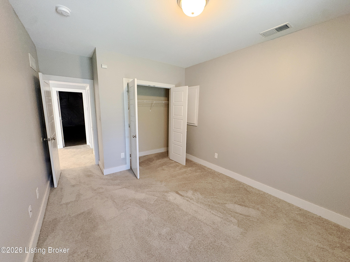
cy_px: 131
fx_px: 142
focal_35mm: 14
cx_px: 175
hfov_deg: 102.1
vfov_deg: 85.7
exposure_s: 1/60
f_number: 2.2
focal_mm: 2.22
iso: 640
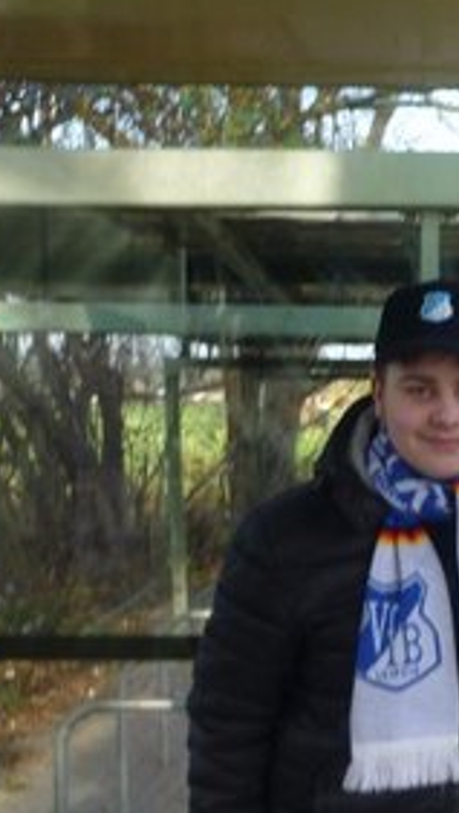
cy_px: 476
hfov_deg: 17.0
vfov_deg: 30.9
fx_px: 1469
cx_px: 544
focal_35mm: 68
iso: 80
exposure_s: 1/160
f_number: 2.8
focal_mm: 5.5
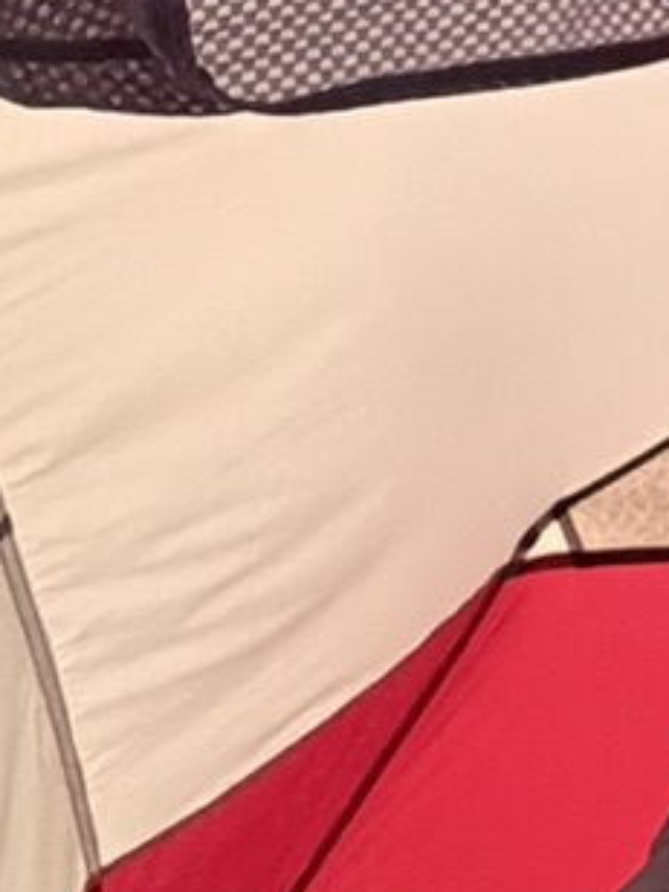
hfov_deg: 14.7
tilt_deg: +15.5
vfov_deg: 18.4
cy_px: -501
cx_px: 1037
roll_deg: +3.6
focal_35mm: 93
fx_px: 2396
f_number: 2.2
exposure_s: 1/60
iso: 1000
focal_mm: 2.22
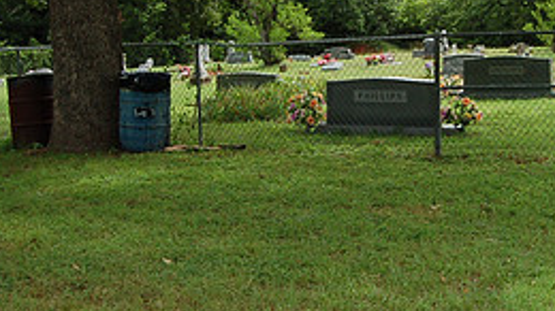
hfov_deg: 33.2
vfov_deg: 19.0
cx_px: 348
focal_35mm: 63
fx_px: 927
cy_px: 75
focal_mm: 18
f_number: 9
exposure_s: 1/200
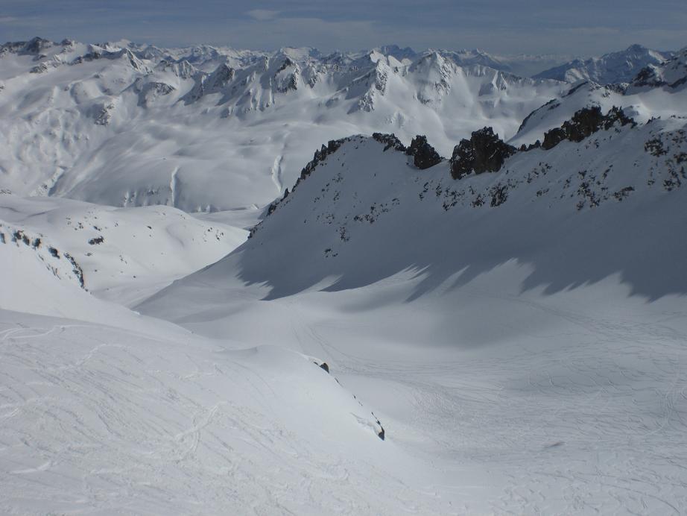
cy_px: 258
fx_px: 754
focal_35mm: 38
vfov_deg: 37.7
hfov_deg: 49.0
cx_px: 344
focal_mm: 6.3
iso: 50
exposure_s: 1/2000
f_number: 4.4
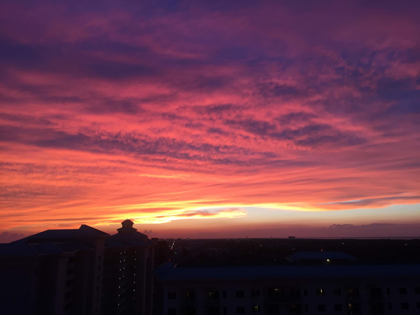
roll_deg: +0.4
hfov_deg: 61.7
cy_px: 158
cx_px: 210
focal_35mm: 29
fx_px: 352
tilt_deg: +12.0
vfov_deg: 48.2
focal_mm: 4.15
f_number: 2.2
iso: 40
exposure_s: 1/40
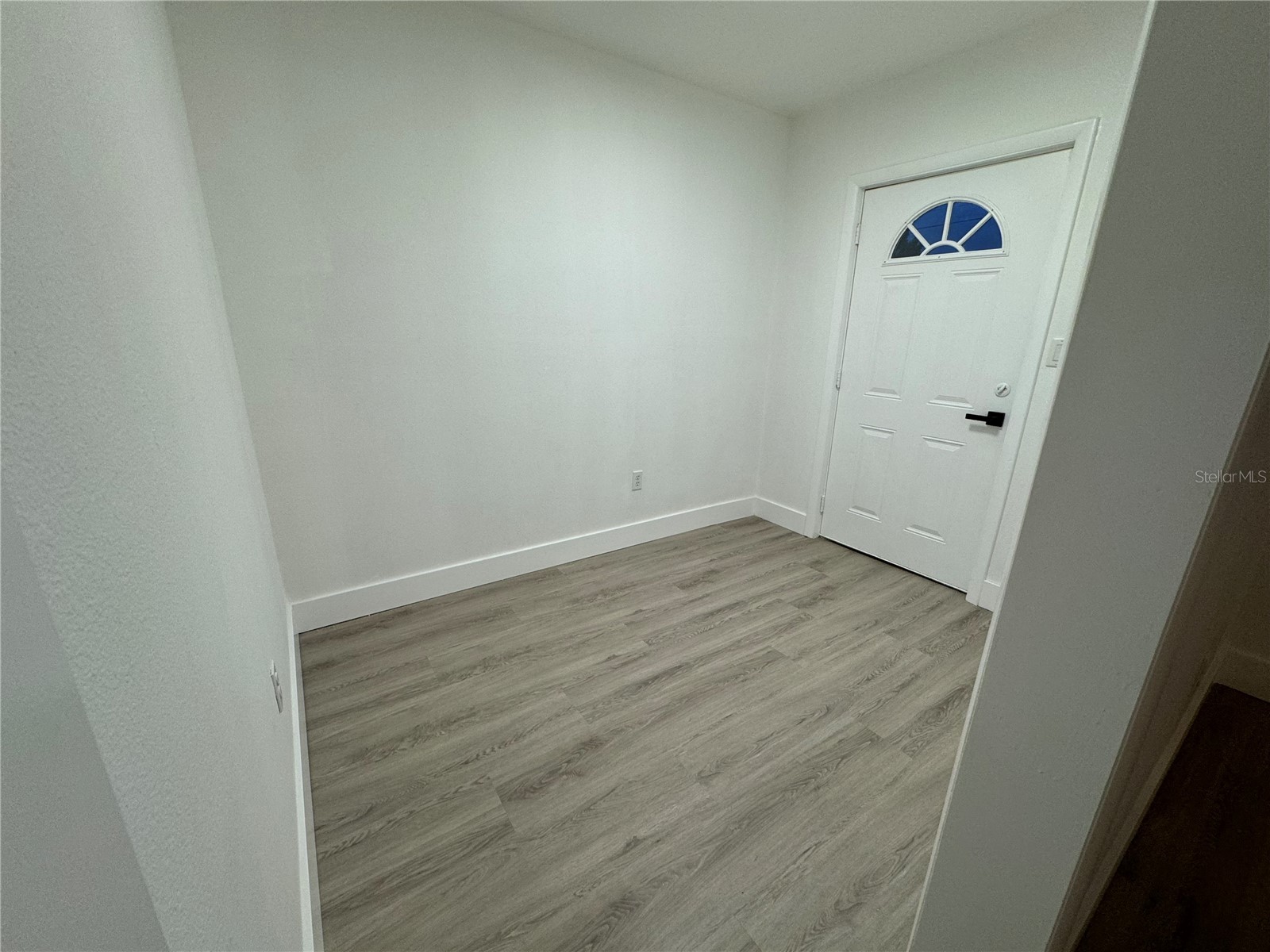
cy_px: 476
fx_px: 514
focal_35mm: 14
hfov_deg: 102.1
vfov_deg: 85.7
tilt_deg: -17.3
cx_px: 635
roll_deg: -1.3
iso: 100
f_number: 2.2
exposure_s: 1/120
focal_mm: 2.22
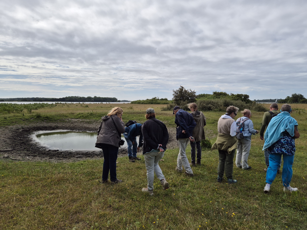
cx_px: 154
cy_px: 115
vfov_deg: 58.9
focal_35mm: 23
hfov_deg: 73.9
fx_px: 204
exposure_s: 1/4080
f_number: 1.8
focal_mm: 5.4
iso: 25
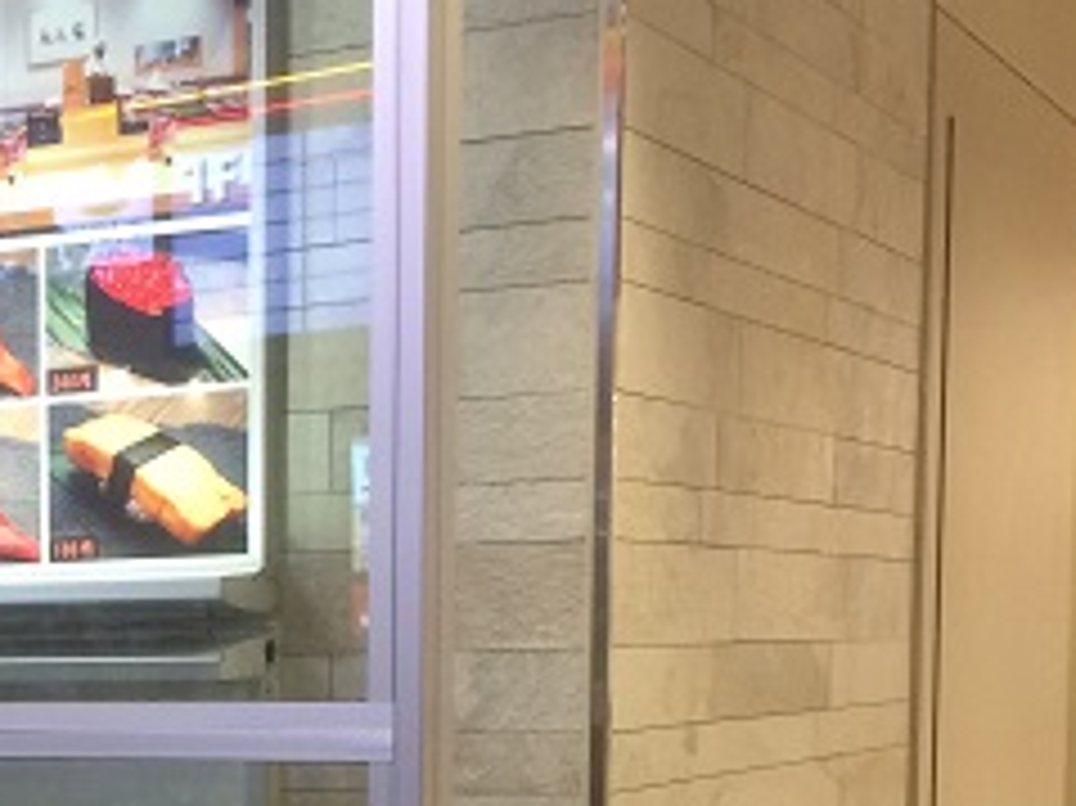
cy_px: 939
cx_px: -162
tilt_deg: -6.0
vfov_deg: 16.7
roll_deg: +1.0
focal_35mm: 85
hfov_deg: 21.6
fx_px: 2641
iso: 125
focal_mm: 4.15
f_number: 2.2
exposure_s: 1/30
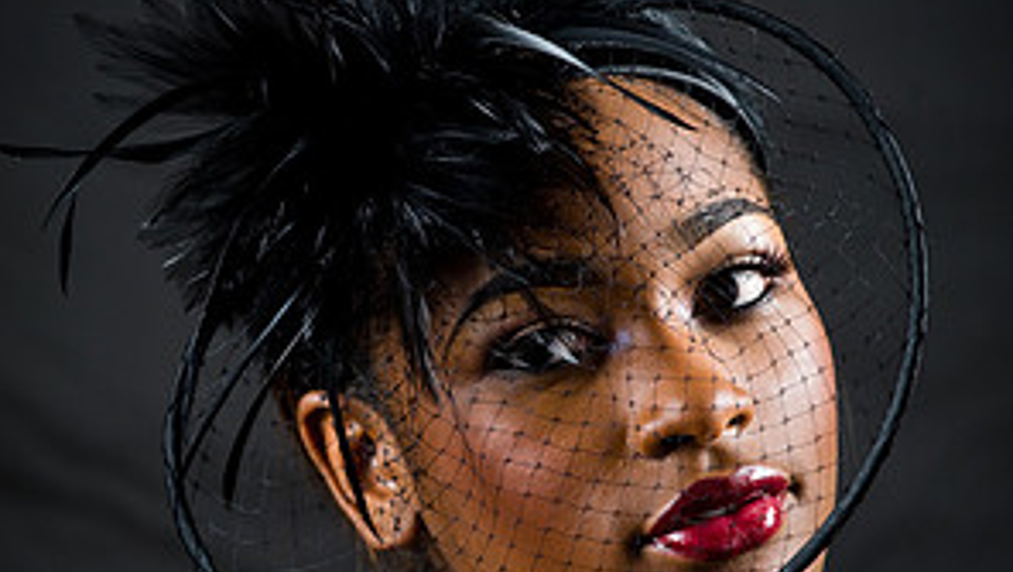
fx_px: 8548
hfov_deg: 6.8
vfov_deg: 3.8
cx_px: 508
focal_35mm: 318
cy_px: 366
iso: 320
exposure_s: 1/125
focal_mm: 200
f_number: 5.6
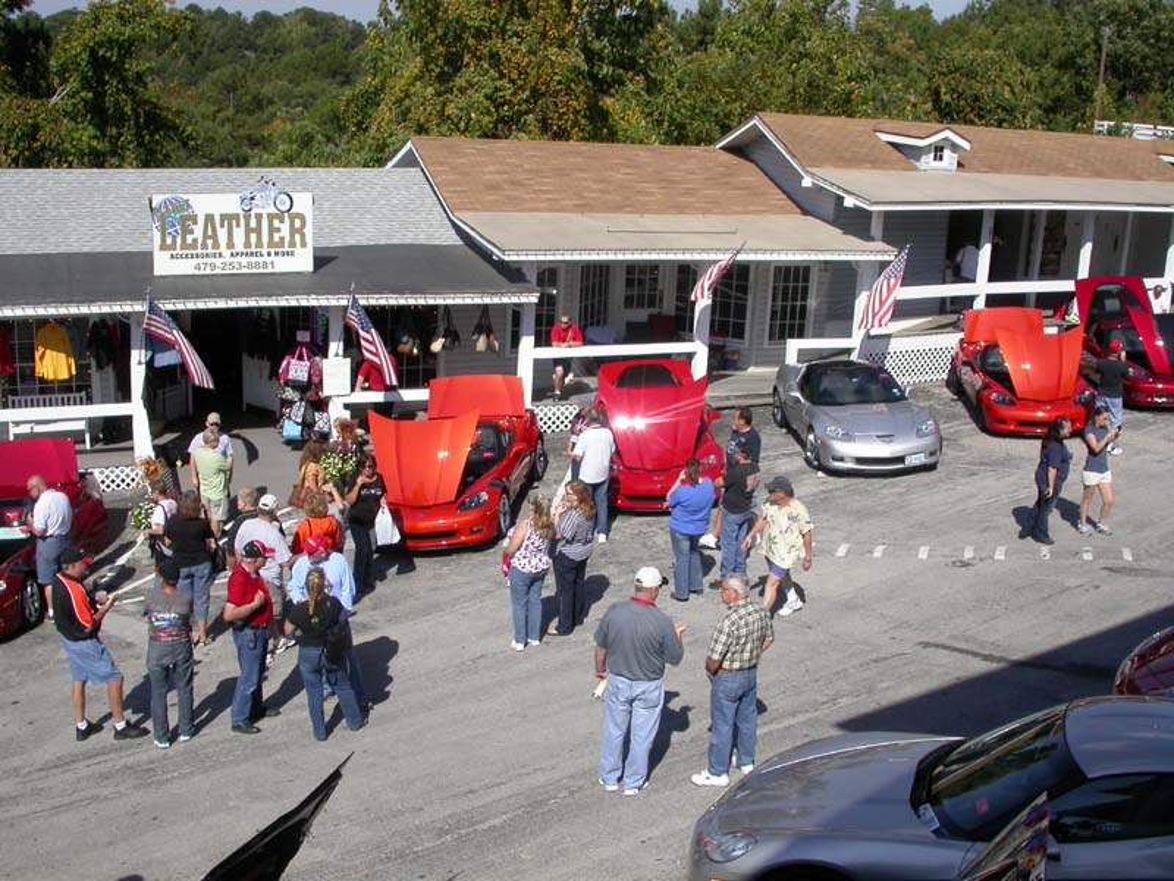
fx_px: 1289
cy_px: 440
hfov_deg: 49.0
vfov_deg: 37.7
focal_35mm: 38
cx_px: 587
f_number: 7.5
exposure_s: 1/416
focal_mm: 7.85
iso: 100
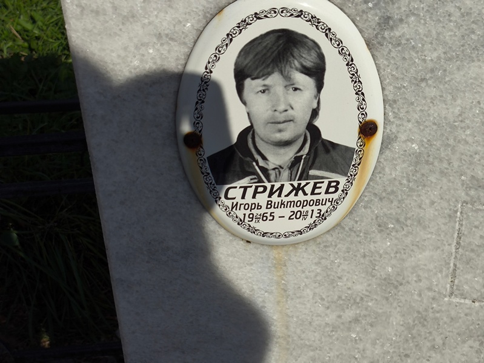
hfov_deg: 38.2
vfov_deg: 29.1
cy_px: 182
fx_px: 699
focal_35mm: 50
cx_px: 242
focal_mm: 4.71
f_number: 1.7
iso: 50
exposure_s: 1/3604
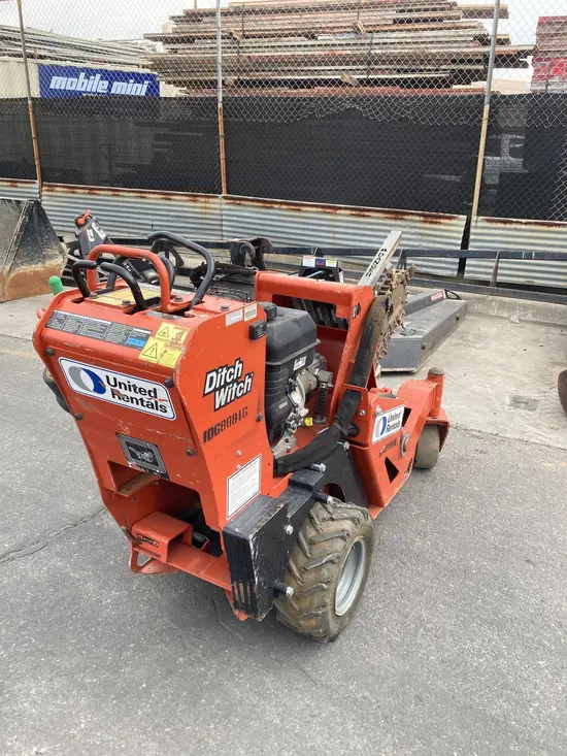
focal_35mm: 28
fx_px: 611
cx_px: 284
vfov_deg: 63.4
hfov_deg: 49.8
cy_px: 378
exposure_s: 1/245
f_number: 1.8
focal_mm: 3.99
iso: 20
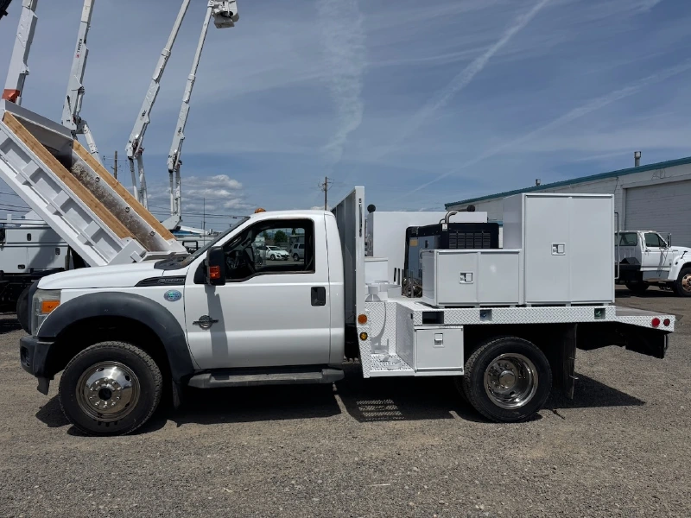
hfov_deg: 71.6
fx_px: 479
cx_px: 346
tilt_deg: -2.5
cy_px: 259
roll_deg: -0.9
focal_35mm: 24
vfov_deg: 56.8
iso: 80
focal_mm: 6.76
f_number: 1.78
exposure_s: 1/12346
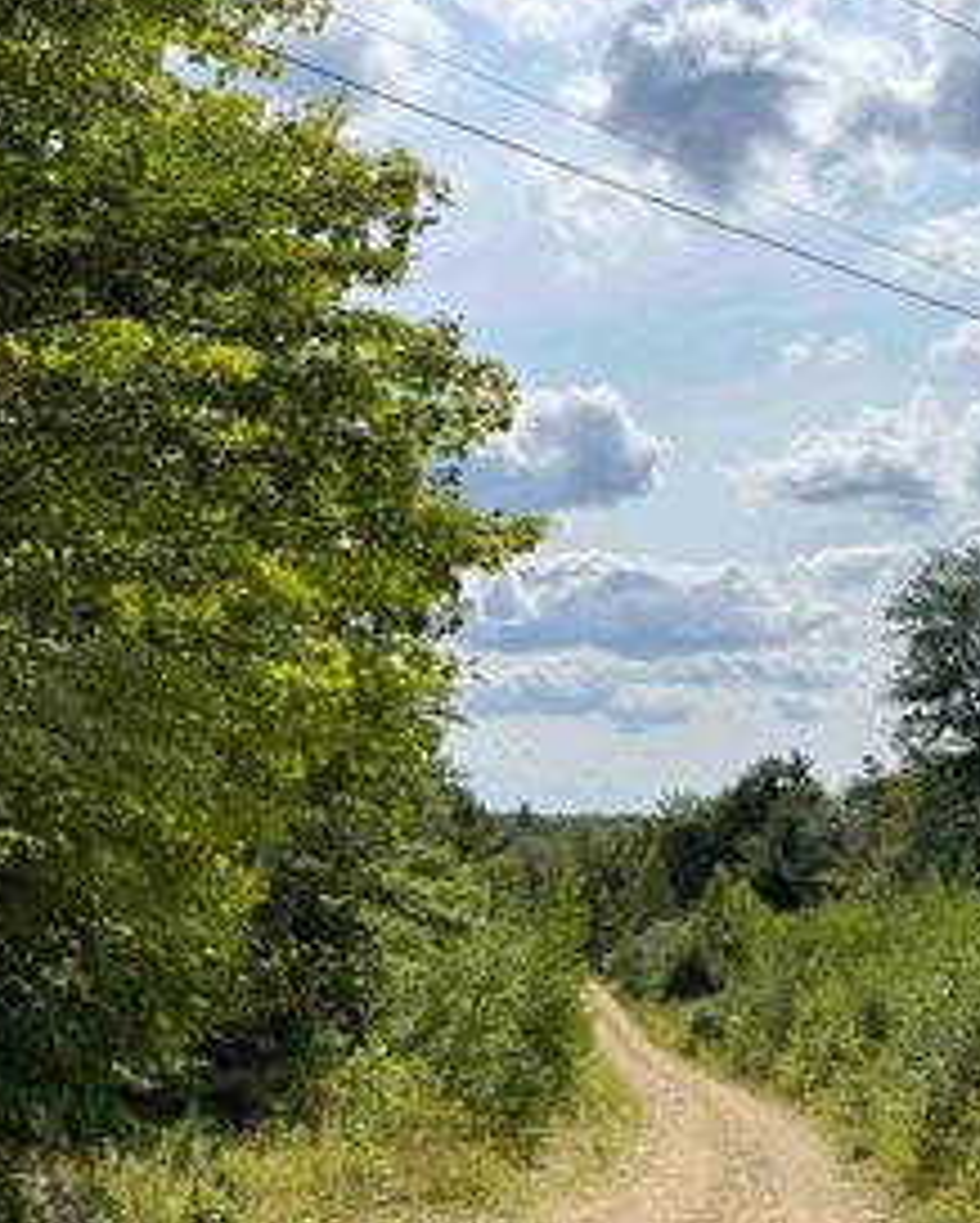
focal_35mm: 43
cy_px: 740
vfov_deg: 42.6
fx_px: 1557
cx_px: 189
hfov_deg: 33.8
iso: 100
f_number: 1.78
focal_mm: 6.76
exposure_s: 1/8130
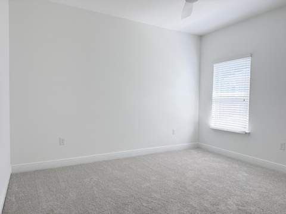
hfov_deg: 71.7
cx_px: 143
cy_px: 107
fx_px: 198
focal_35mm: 24
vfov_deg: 56.7
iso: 160
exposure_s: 1/232
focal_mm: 6.76
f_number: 1.78
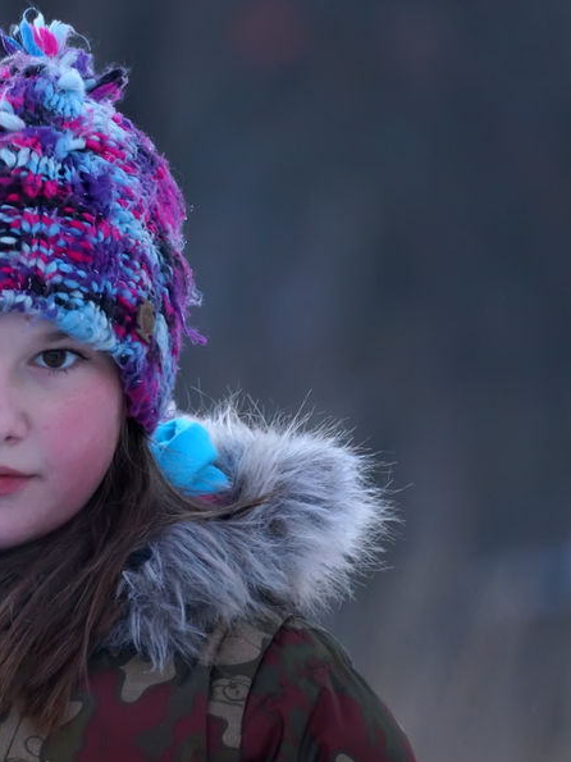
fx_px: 13421
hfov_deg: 2.4
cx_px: 29
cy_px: 381
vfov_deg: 3.3
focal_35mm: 610
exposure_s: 1/100
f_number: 6.3
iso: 1600
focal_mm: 280
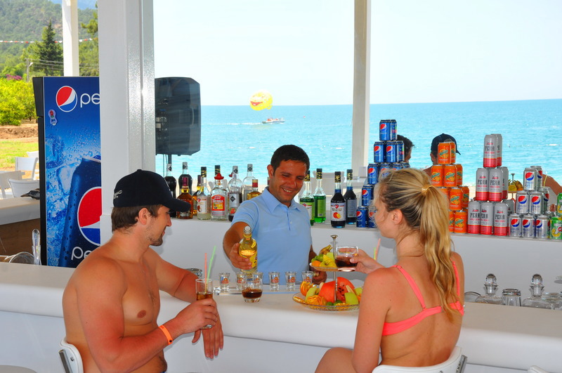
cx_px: 281
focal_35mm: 66
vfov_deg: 20.6
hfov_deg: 30.6
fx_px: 1029
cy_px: 186
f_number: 9
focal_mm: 44
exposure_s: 1/200
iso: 250
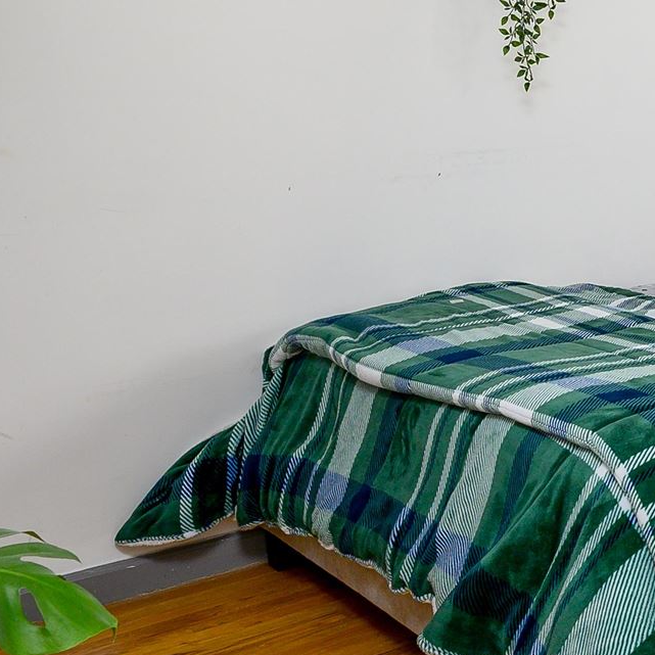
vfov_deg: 28.0
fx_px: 1264
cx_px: 1187
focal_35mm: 59
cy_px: 66
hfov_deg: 20.4
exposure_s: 1/60
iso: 320
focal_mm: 14.5
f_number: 8
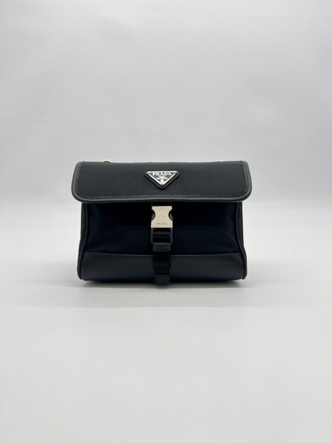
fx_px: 332
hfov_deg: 53.1
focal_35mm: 26
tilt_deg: -8.4
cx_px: 166
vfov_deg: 67.3
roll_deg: -0.2
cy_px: 222
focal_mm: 5.7
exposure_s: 1/159
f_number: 1.5
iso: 40
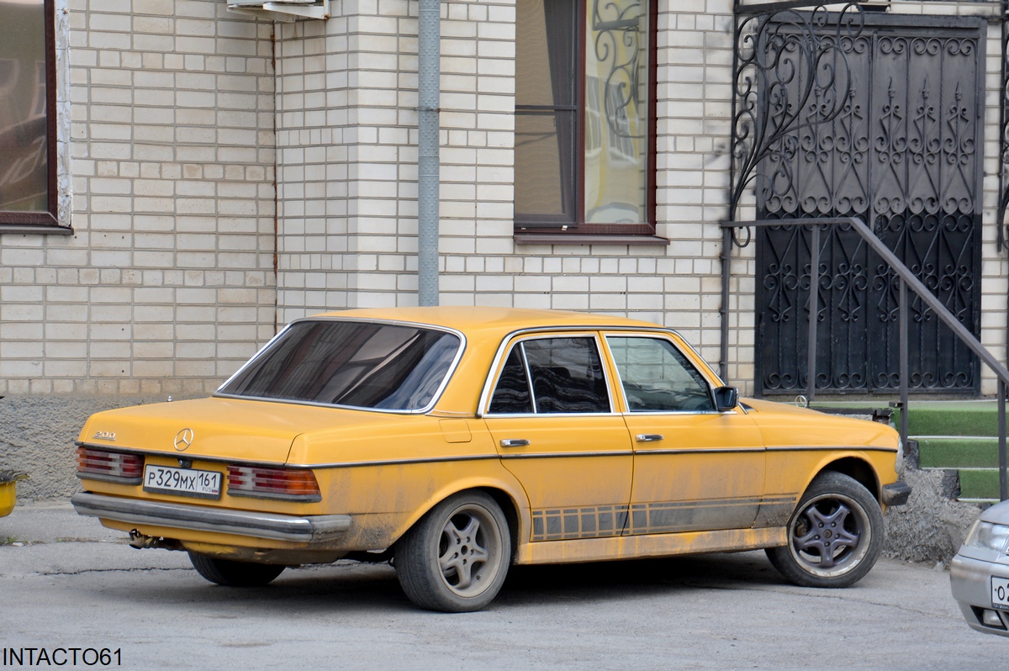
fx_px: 3781
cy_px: 336
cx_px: 504
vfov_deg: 10.1
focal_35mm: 135
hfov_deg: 15.2
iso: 200
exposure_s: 1/200
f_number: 7.1
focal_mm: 90
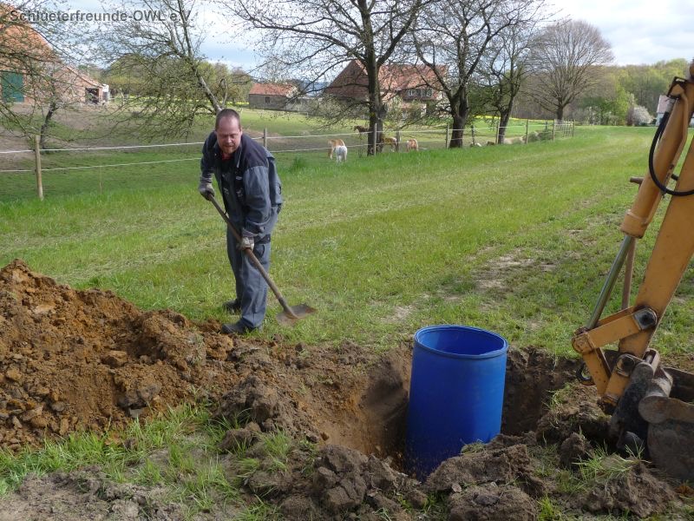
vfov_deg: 39.7
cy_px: 260
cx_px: 347
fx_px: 722
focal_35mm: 36
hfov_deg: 51.4
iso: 100
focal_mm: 6
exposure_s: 1/400
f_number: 3.7
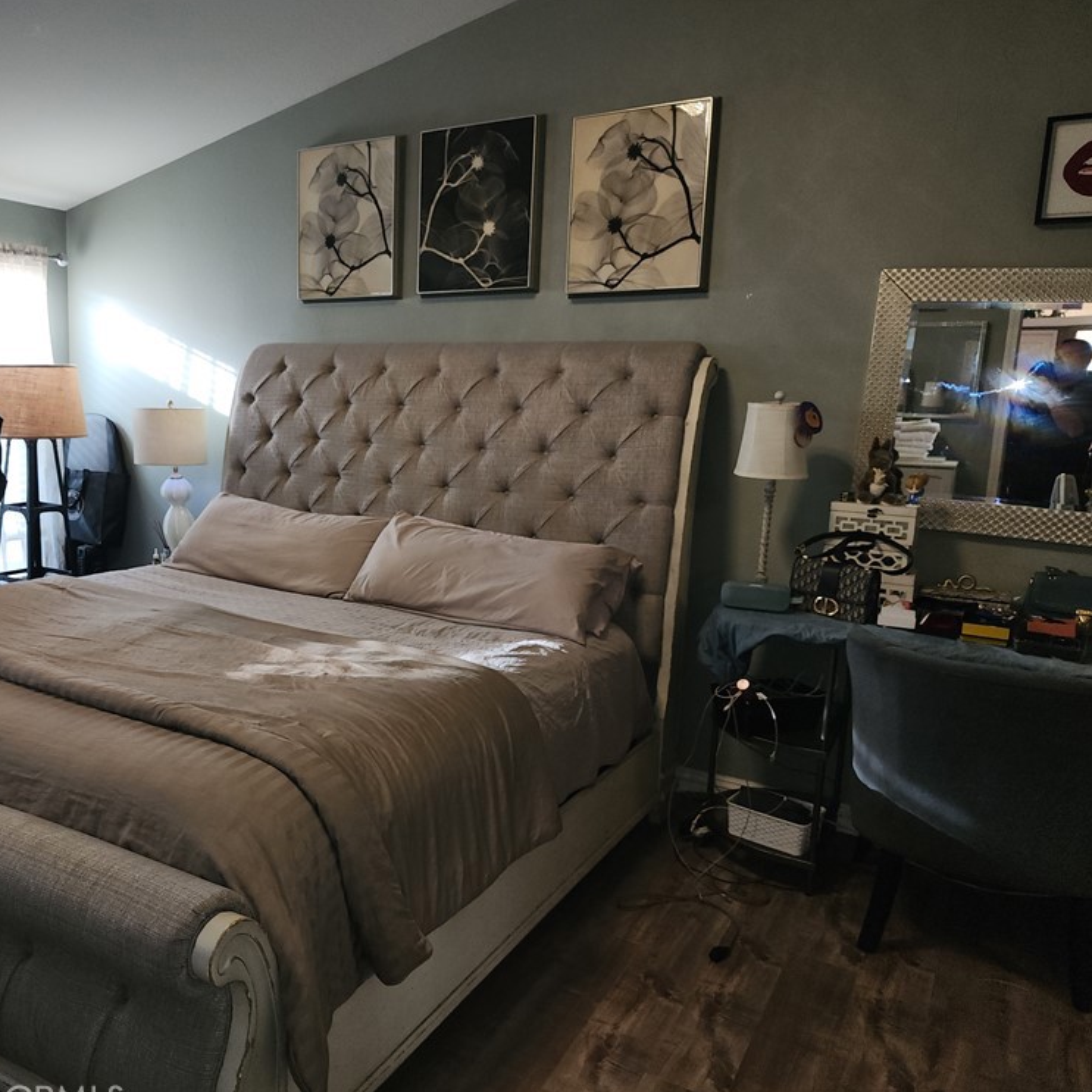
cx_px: 366
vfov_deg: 57.3
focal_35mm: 28
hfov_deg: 56.1
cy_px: 556
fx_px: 999
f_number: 1.8
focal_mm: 6.4
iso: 100
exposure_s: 1/24
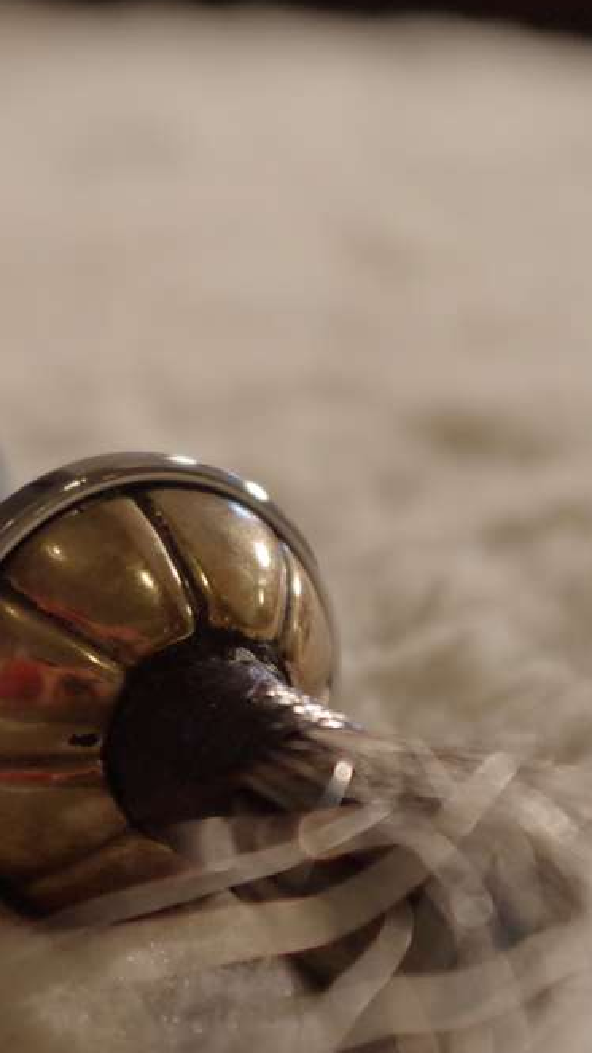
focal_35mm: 146
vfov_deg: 14.7
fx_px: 4073
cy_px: 662
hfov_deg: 8.2
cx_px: -154
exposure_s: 1/200
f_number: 5.6
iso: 1600
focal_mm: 47.5
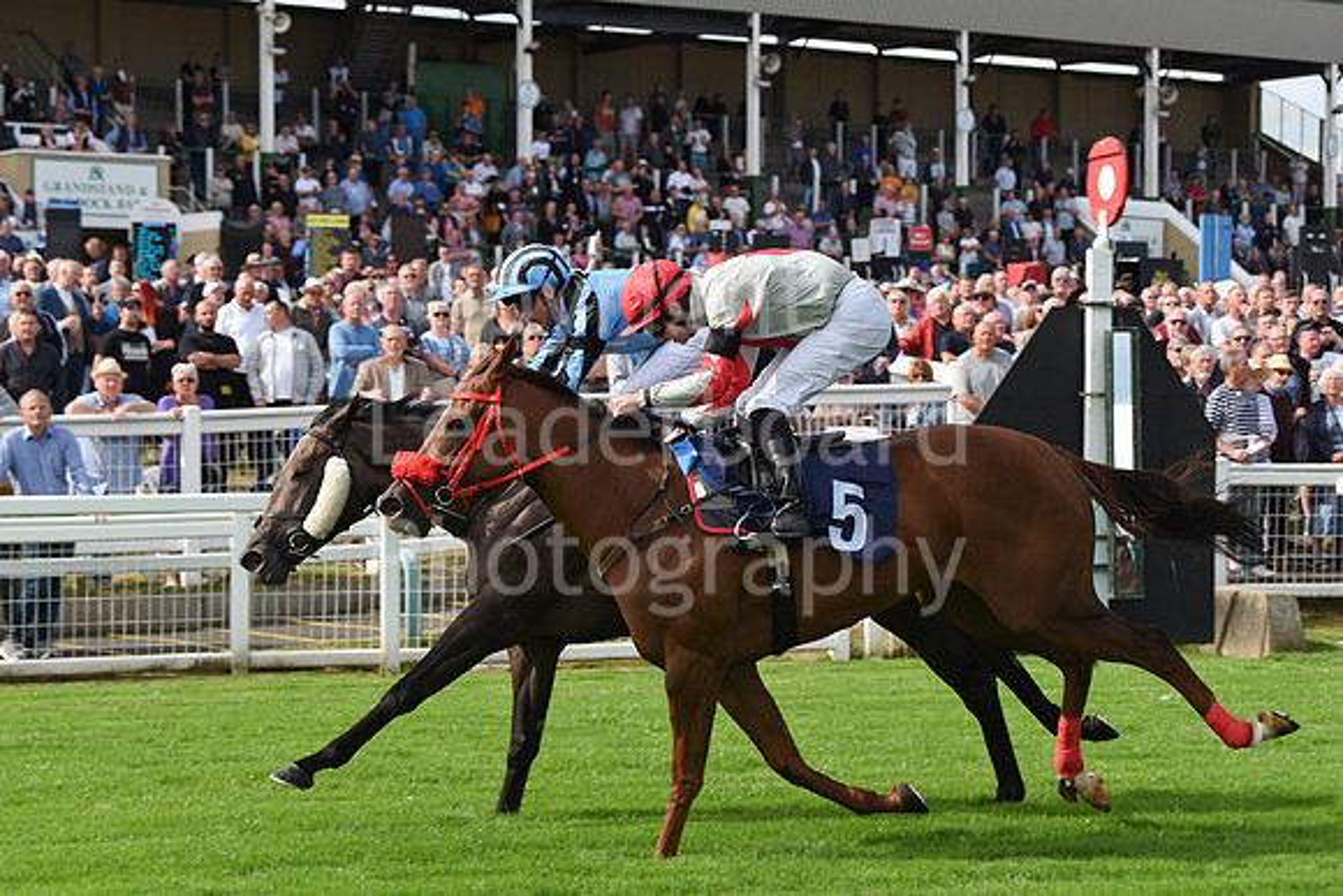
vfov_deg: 14.9
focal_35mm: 92
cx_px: 672
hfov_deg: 22.1
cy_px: 448
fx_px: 3433
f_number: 5.6
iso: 400
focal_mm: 92
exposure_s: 1/1600
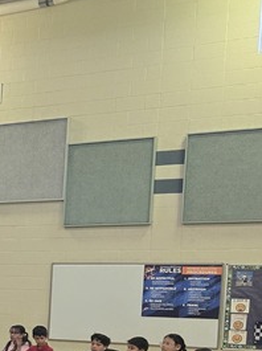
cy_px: 377
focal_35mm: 89
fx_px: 900
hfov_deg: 14.2
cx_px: -243
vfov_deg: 21.0
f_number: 1.8
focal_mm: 5.4
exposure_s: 1/120
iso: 640
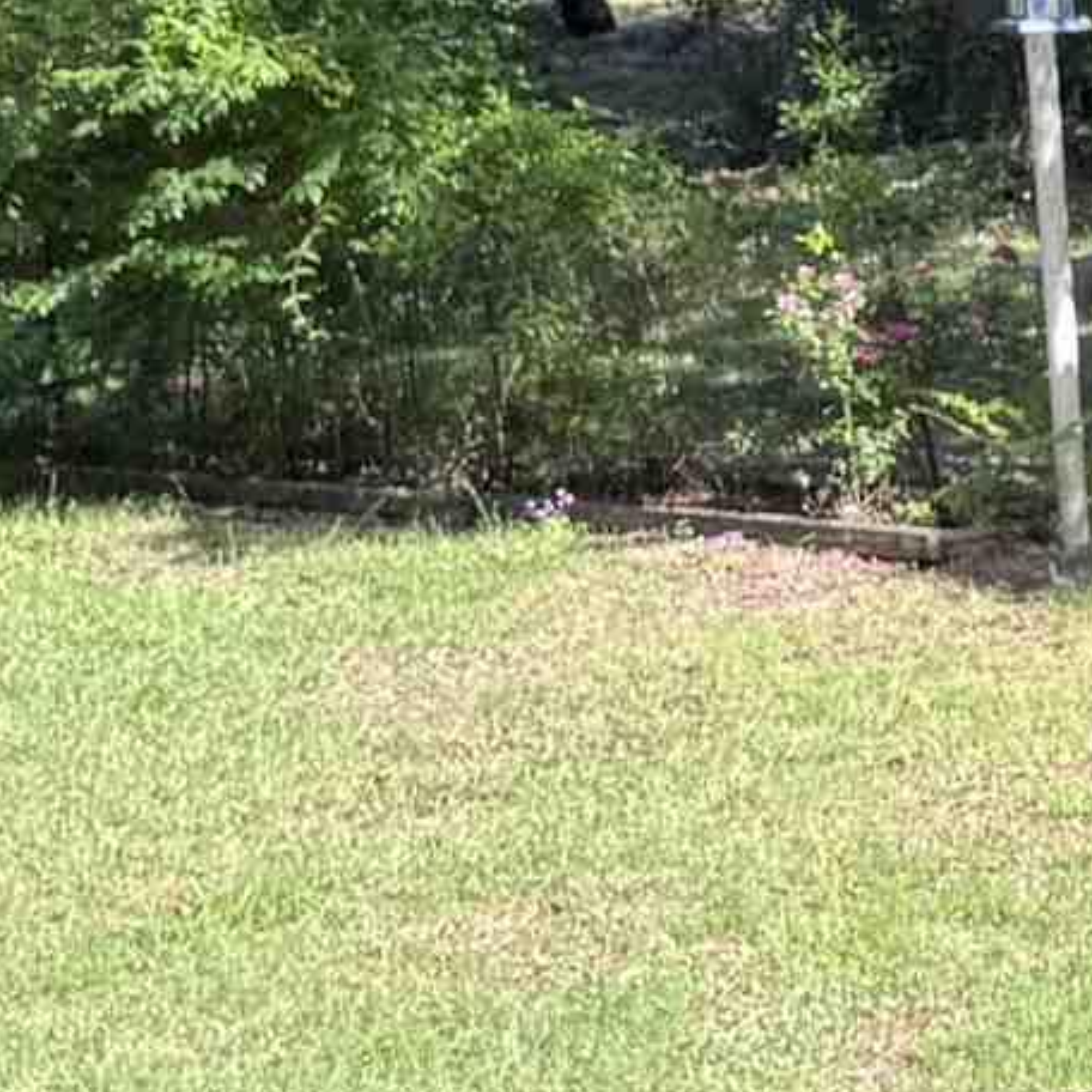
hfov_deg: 11.2
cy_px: 608
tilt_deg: -9.0
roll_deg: +2.0
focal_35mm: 143
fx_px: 5104
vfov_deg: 12.2
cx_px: 2083
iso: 80
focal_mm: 6.76
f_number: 1.78
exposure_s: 1/514
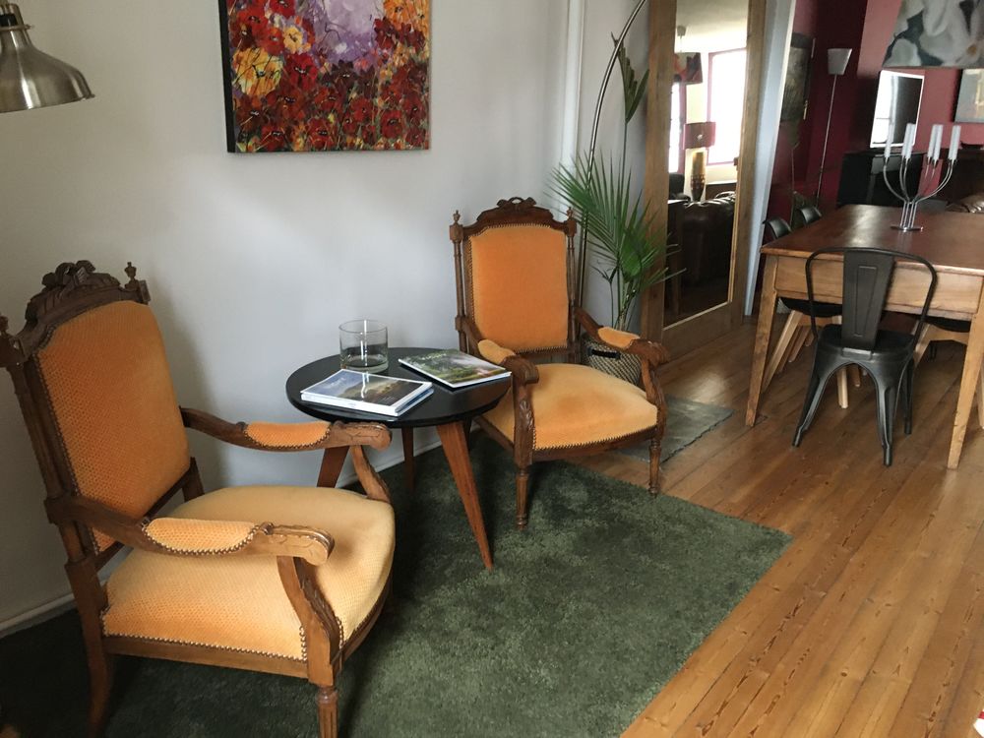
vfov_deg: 48.2
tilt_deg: -19.3
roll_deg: -1.5
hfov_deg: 61.7
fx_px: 824
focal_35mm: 29
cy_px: 369
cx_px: 492
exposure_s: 1/25
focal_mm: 4.15
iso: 200
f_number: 2.2
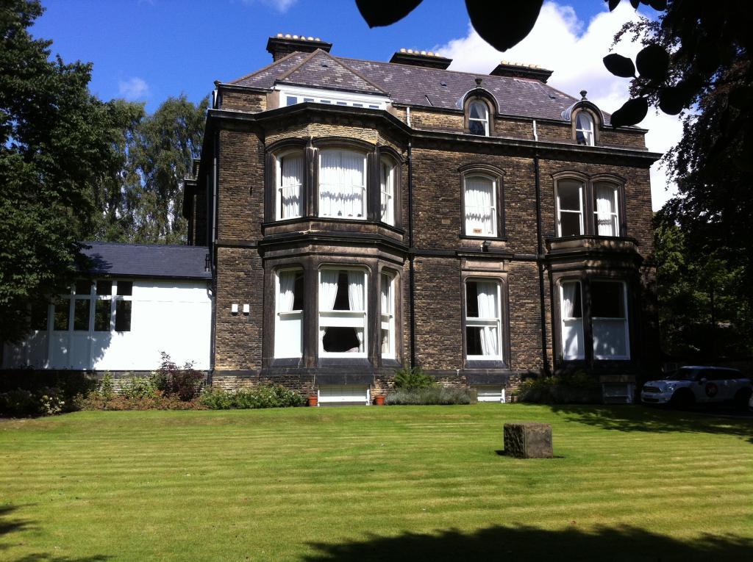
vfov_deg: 40.6
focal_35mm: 35
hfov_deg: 52.7
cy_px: 281
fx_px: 760
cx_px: 376
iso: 80
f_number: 2.8
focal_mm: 3.85
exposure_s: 1/1077
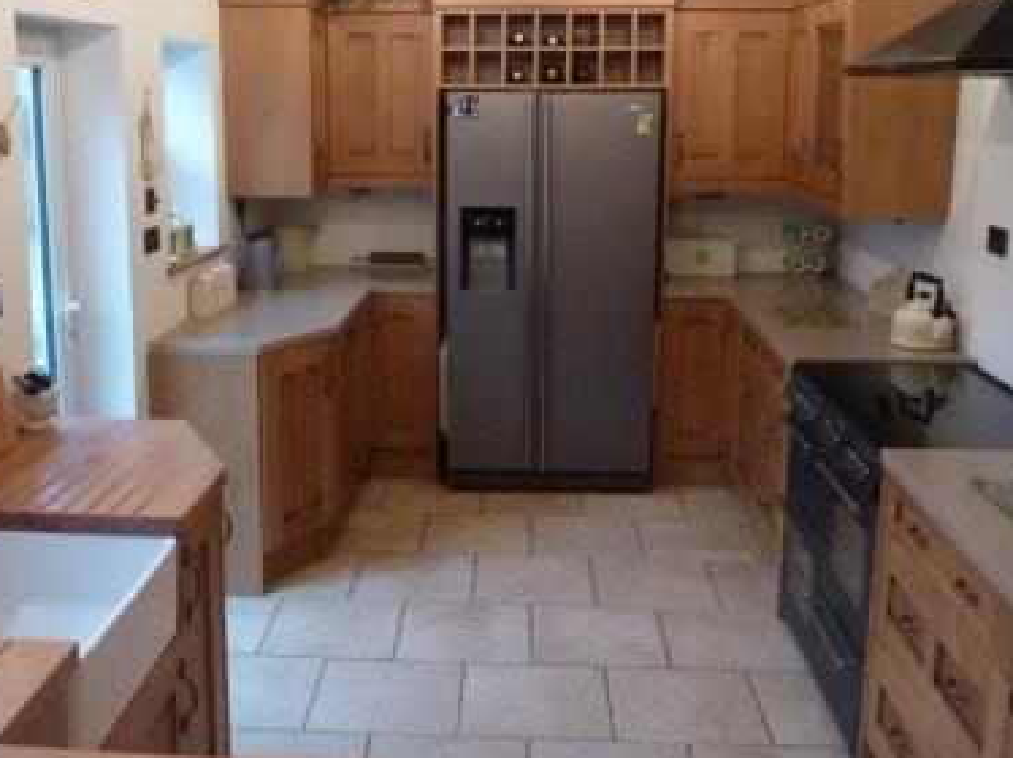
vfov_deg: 36.7
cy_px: 318
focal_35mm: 39
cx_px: 446
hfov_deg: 47.8
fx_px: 1141
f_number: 3.3
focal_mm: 4.1
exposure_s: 1/13
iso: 400
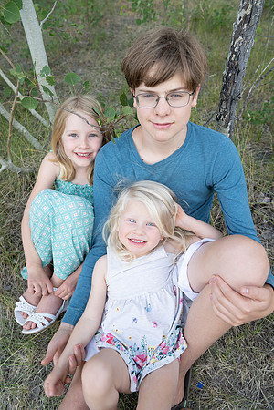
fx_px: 308
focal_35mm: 27
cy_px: 205
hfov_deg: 47.9
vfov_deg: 67.4
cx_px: 137
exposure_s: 1/160
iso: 320
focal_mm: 27
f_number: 4
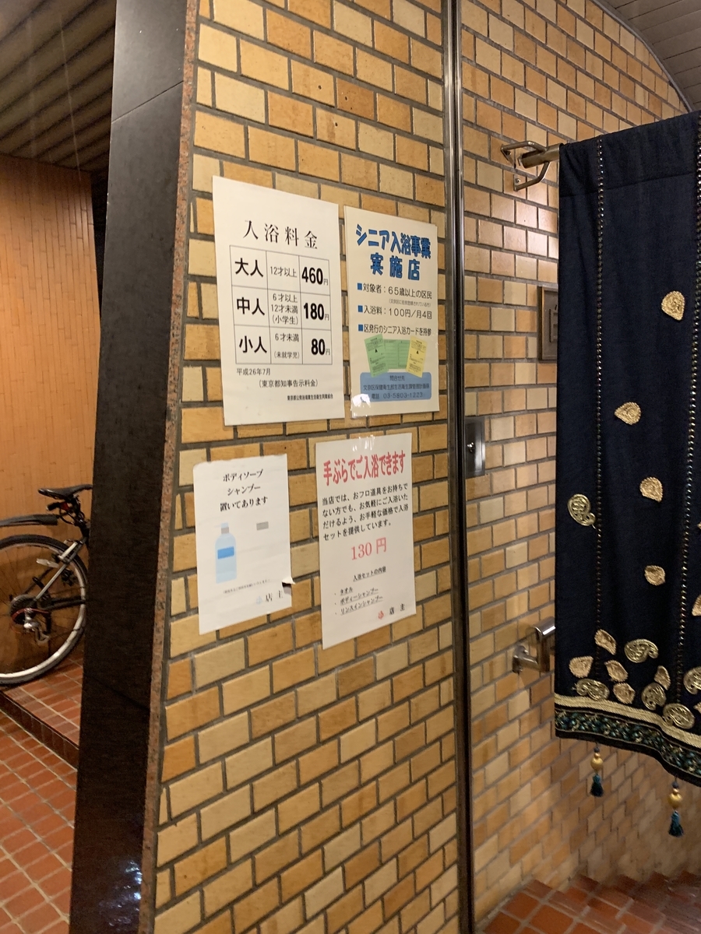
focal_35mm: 26
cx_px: 350
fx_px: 702
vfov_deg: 67.3
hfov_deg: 53.1
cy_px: 467
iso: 320
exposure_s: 1/50
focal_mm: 4.25
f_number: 1.8
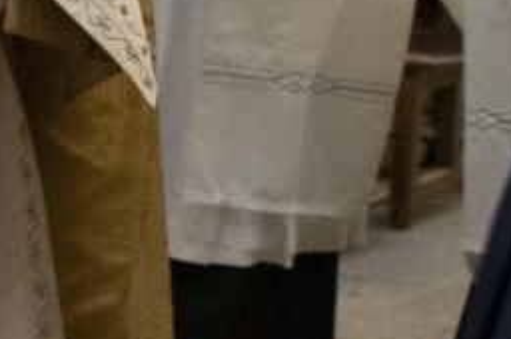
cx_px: -403
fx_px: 3105
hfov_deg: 9.0
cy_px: 156
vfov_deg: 6.3
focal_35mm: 219
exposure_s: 1/320
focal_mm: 35
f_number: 2.5
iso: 2500
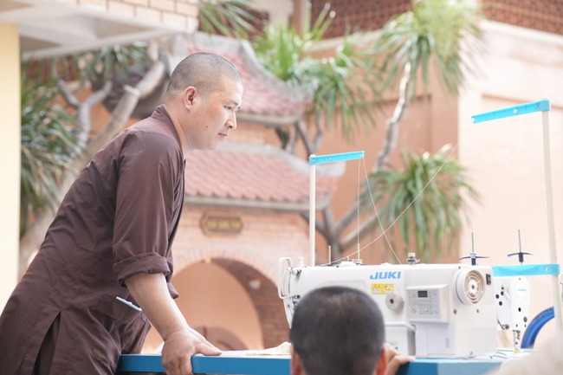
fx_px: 1391
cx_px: 282
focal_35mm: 89
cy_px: 188
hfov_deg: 22.9
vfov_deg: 15.4
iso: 800
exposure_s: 1/320
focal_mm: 89
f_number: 4
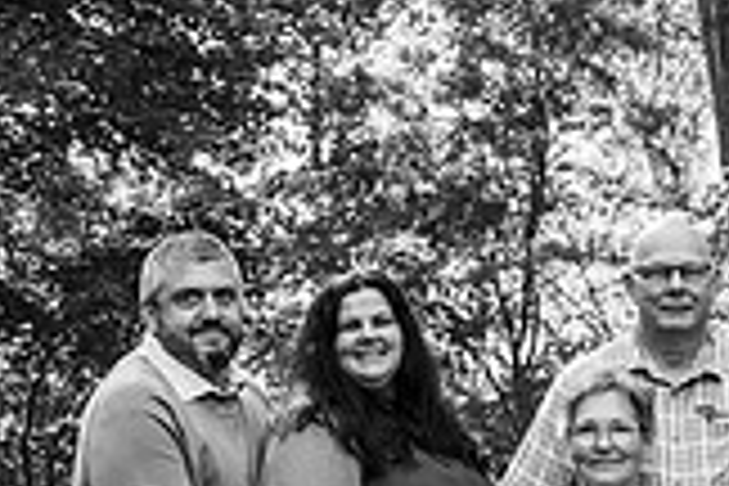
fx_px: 2369
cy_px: 515
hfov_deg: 17.2
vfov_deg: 11.6
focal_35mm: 117
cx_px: 661
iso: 400
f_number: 4.5
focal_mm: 32
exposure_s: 1/250
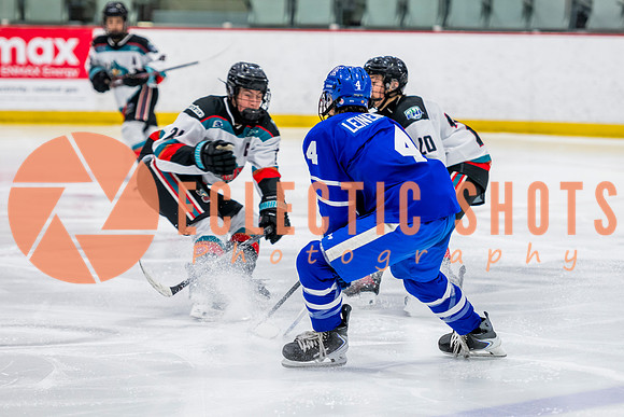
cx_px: 334
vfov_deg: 6.9
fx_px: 3470
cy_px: 207
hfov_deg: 10.3
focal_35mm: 200
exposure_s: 1/800
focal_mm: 140
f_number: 3.2
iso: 1600
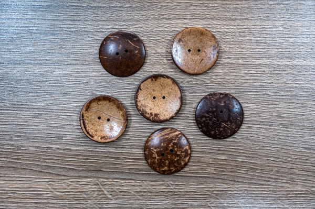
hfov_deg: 48.5
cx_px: 158
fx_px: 350
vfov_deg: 33.3
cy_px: 104
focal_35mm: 40
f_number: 4
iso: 1000
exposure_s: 1/125
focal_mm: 40
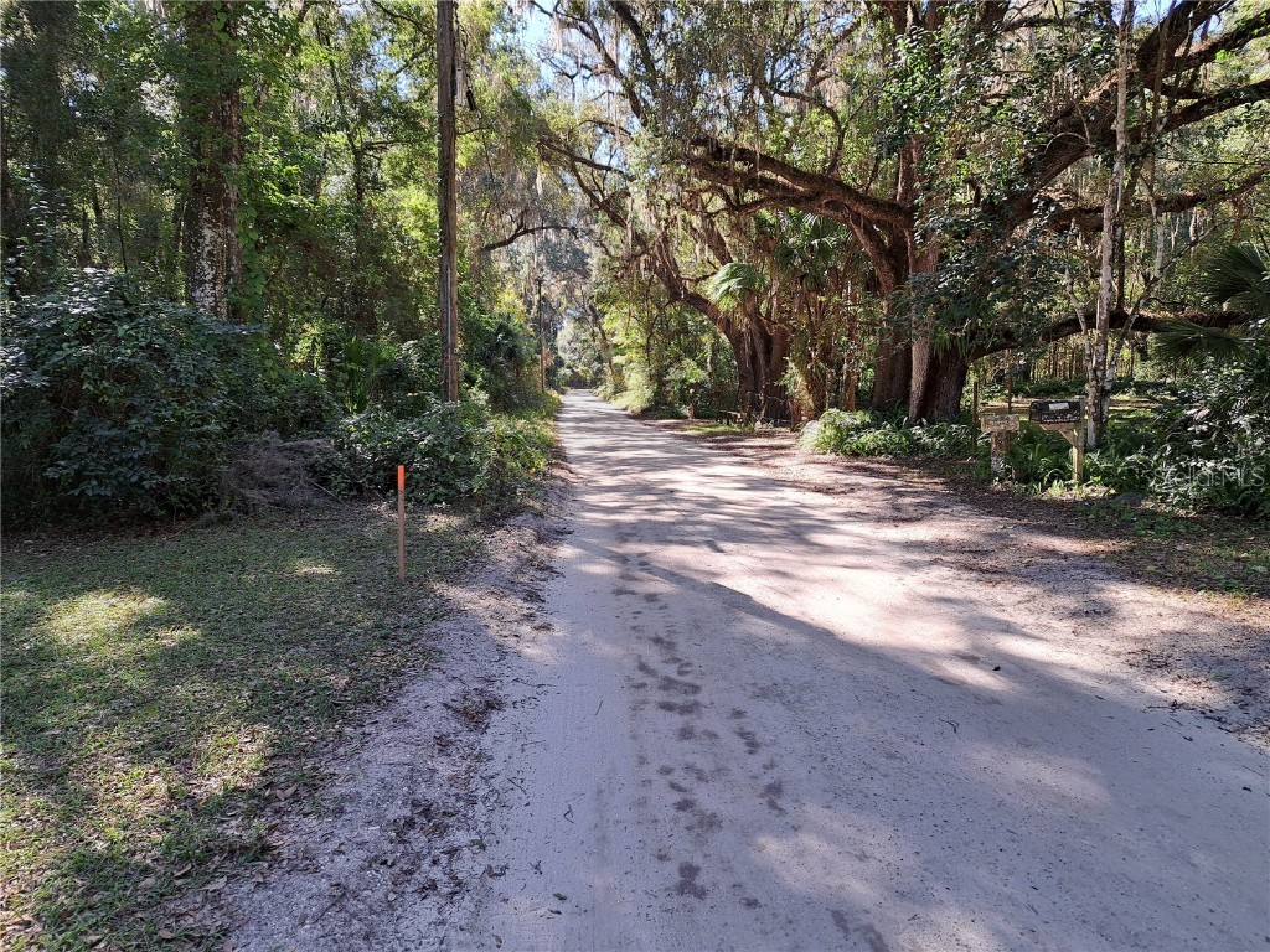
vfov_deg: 56.8
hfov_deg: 71.6
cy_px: 476
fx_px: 881
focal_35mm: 24
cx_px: 635
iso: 50
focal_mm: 5.23
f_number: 1.8
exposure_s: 1/136
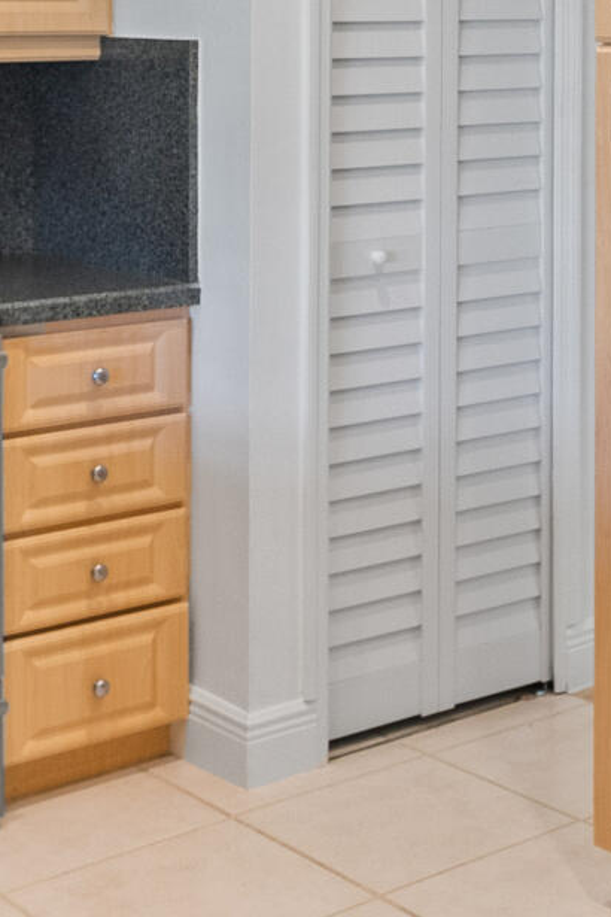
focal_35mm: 78
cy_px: -13
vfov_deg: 24.7
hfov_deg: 17.1
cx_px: 624
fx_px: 1986
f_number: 4.5
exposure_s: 1/20
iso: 500
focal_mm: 16
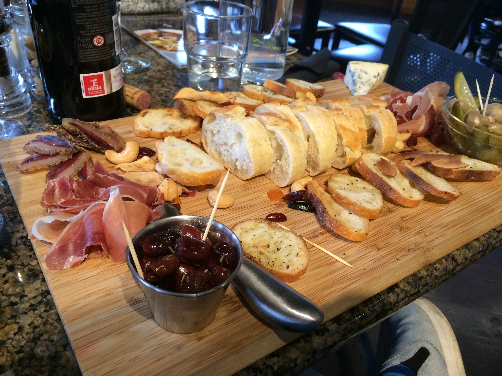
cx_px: 251
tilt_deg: -36.0
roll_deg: -6.7
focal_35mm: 29
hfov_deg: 61.7
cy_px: 188
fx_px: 421
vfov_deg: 48.2
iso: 160
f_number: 2.2
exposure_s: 1/30
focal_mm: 4.15
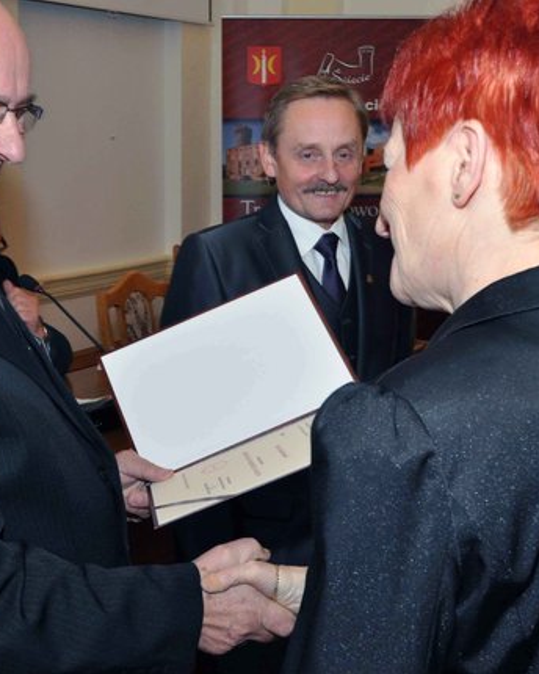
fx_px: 1231
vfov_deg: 30.6
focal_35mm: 62
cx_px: 210
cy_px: 337
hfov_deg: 24.7
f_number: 13
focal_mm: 29
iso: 800
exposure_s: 1/60
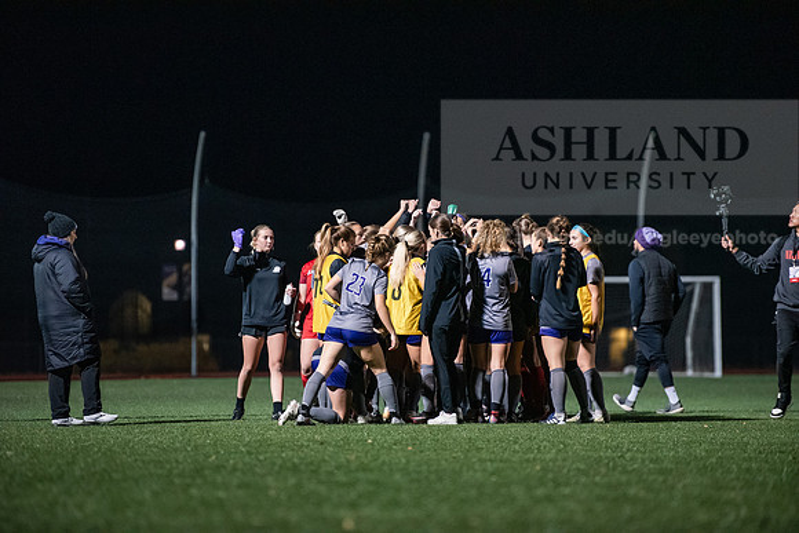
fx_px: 4440
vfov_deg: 6.9
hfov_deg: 10.3
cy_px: 266
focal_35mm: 200
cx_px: 400
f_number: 3.2
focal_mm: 200
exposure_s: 1/1000
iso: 8000
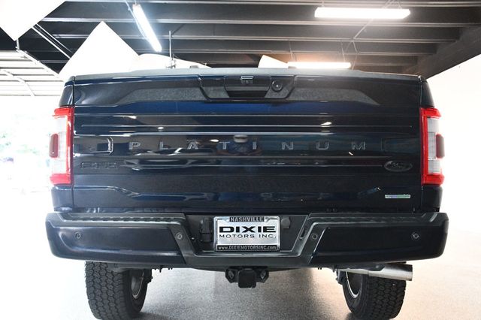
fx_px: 481
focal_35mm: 36
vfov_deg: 36.8
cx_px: 240
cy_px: 160
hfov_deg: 53.2
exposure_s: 1/60
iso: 3600
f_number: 3.8
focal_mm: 24
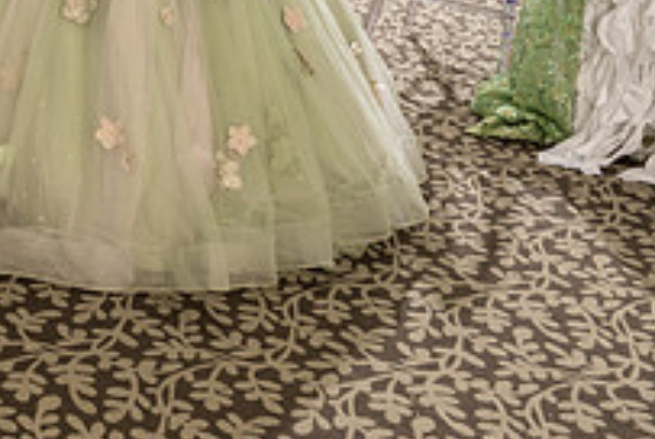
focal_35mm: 77
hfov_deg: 22.9
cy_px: -147
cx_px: -229
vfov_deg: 16.7
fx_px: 1403
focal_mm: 27
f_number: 4.5
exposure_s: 1/200
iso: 500
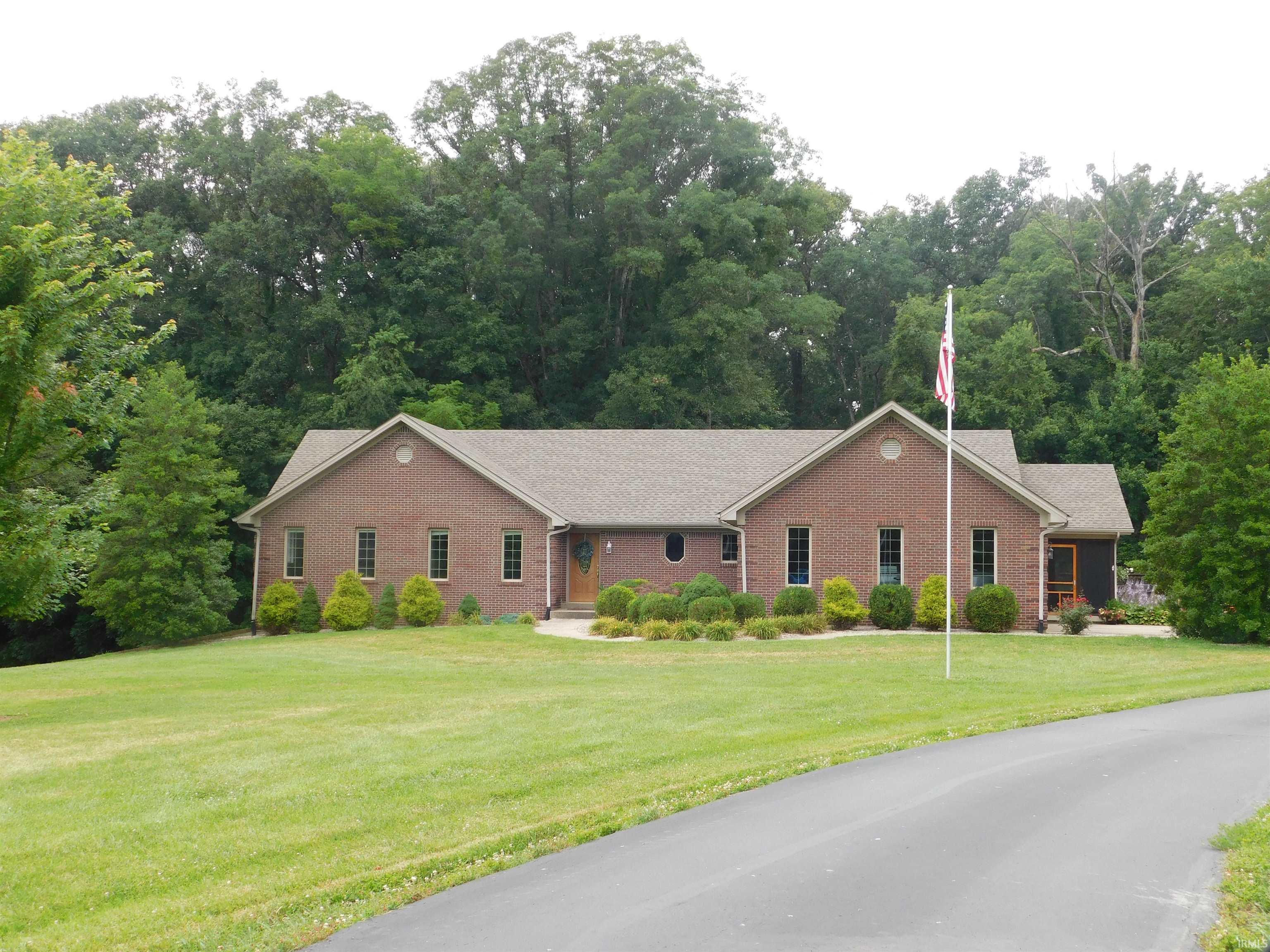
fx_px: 1468
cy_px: 476
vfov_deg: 36.0
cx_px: 635
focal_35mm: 40
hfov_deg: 46.8
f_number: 3.6
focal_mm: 7.1
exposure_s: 1/250
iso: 125
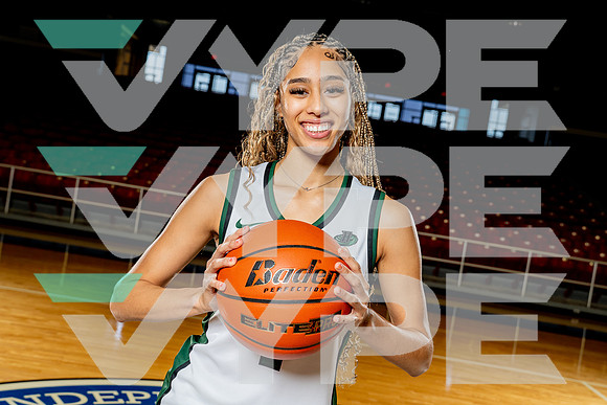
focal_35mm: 41
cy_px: 202
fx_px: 691
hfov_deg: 47.4
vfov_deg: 32.6
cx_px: 304
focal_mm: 41
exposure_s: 1/250
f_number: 5.6
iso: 640
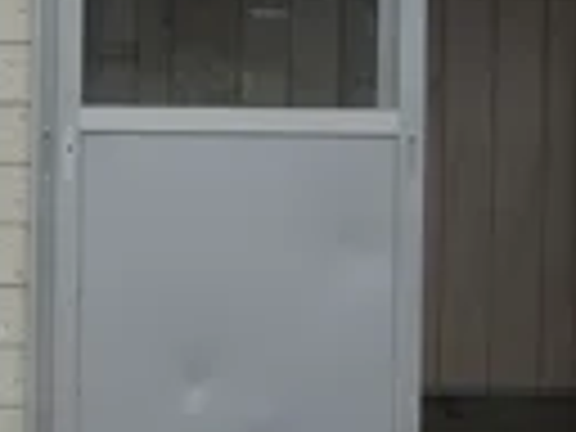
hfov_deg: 7.8
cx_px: -346
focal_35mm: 247
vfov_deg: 6.0
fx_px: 4110
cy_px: -18
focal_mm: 11.32
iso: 80
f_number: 4.5
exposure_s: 1/500
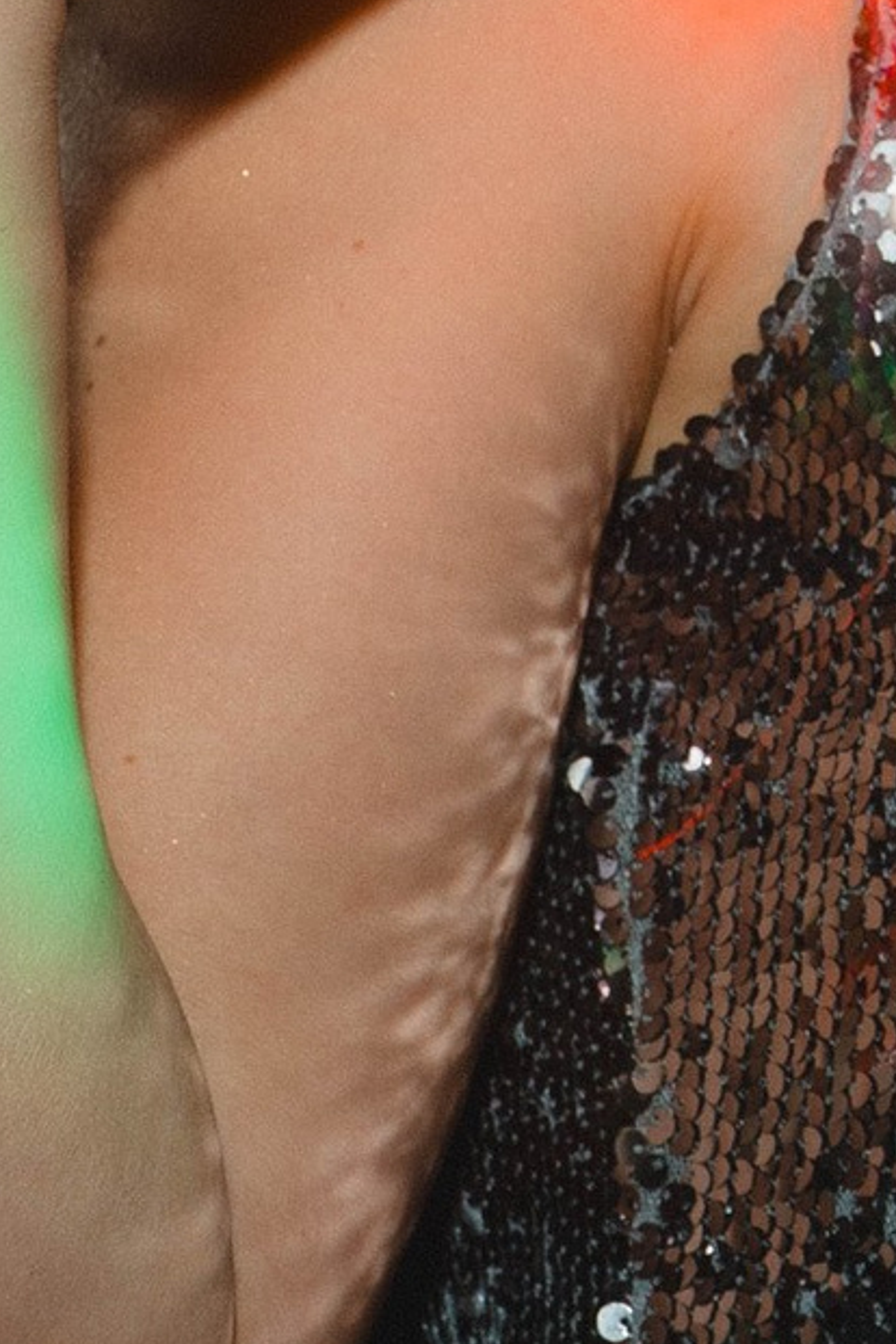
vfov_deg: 11.7
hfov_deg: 7.4
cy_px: -121
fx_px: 6458
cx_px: 2121
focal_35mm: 173
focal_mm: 28
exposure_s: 1/3
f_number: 5.6
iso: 160
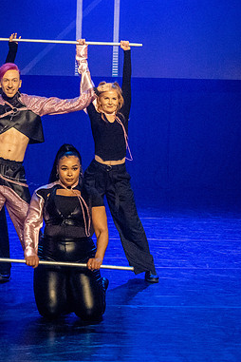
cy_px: 204
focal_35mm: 134
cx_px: 21
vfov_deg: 15.3
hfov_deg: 10.2
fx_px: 1345
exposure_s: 1/200
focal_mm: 50
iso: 11400
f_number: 4
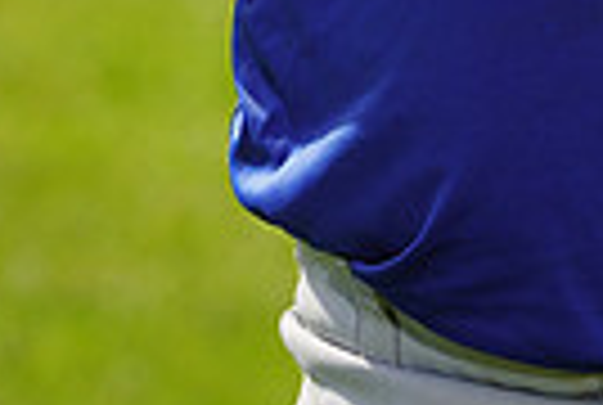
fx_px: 17022
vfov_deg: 1.4
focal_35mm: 1014
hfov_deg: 2.0
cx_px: 659
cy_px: -580
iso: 100
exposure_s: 1/250
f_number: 9
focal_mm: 235
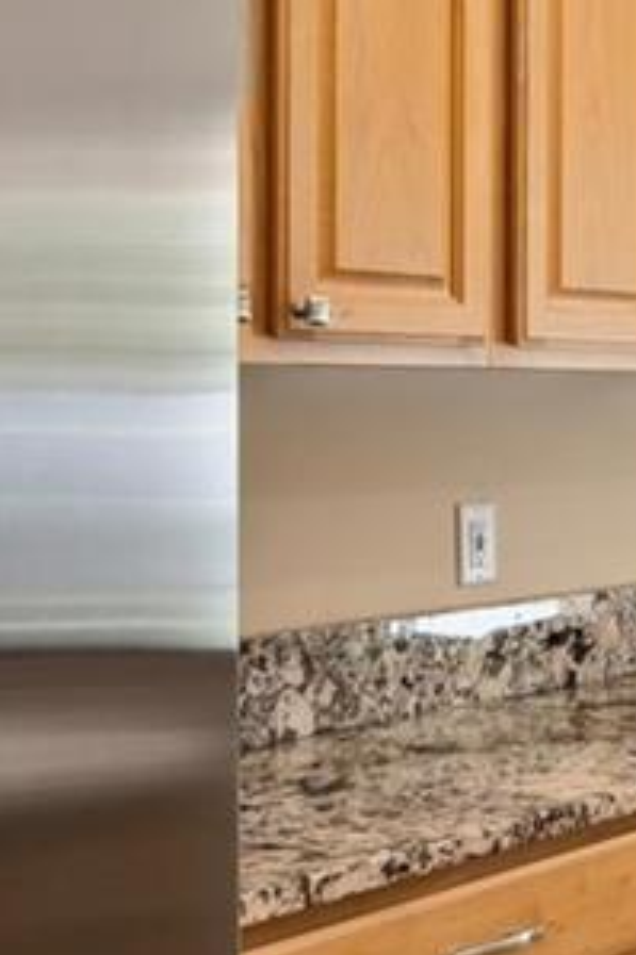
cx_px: 1096
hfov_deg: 15.8
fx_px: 1990
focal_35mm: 75
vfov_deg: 27.0
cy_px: 447
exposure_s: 1/1.67
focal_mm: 14
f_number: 8
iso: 100
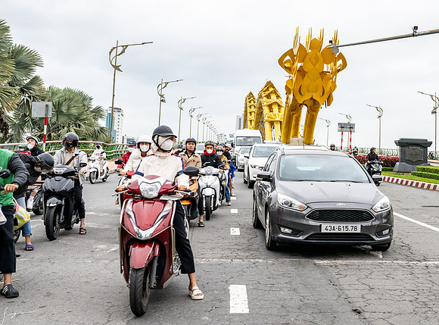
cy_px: 116
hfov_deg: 39.7
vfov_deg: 30.3
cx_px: 308
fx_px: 597
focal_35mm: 47
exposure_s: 1/320
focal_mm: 34
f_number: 8
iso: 180
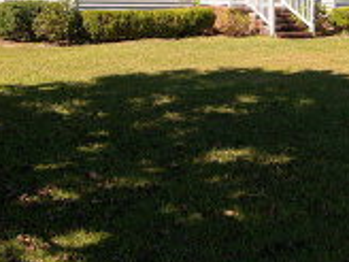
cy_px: 0
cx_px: 153
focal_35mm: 60
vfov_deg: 23.4
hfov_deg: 32.1
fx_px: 605
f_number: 7.1
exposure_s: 1/640
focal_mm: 20
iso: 320
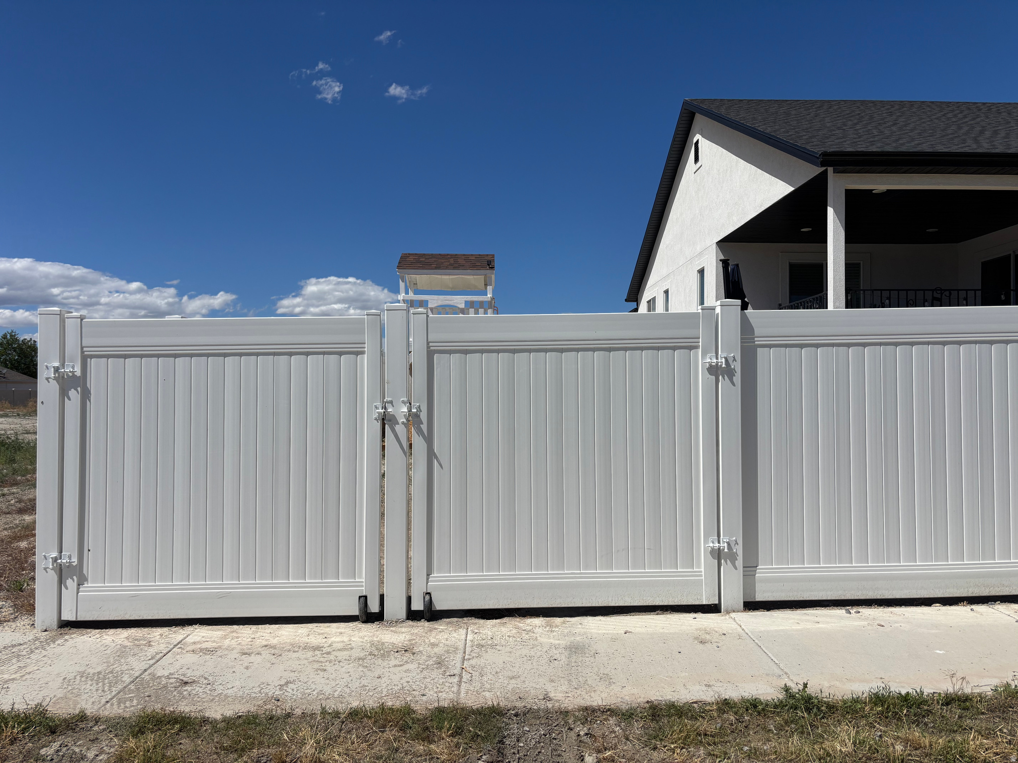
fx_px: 765
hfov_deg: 67.3
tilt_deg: +1.9
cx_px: 509
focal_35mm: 26
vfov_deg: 53.1
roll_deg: +0.3
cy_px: 382
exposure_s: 1/9091
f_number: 1.6
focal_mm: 5.96
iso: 50
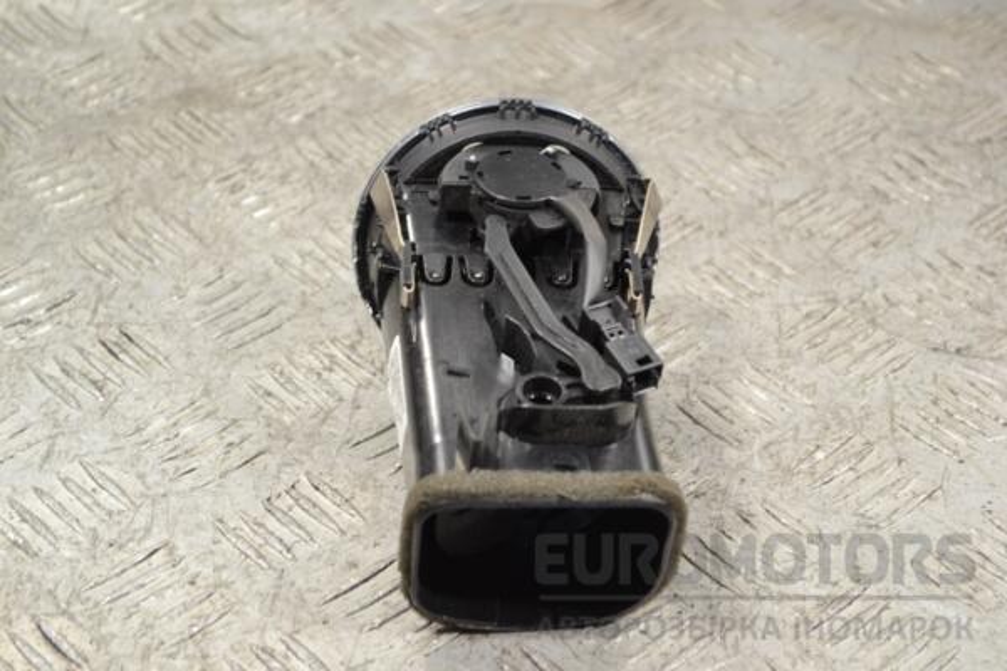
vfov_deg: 16.6
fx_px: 2308
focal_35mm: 82
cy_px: 336
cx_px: 504
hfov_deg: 24.6
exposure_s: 1/30
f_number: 5.6
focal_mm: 55
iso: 400
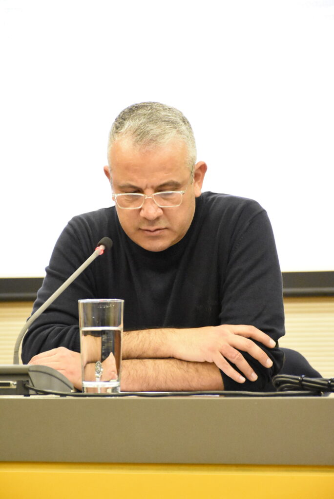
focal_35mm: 112
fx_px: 1563
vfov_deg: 18.2
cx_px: 167
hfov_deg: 12.2
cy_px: 250
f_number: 5
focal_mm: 75
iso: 12800
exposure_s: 1/160
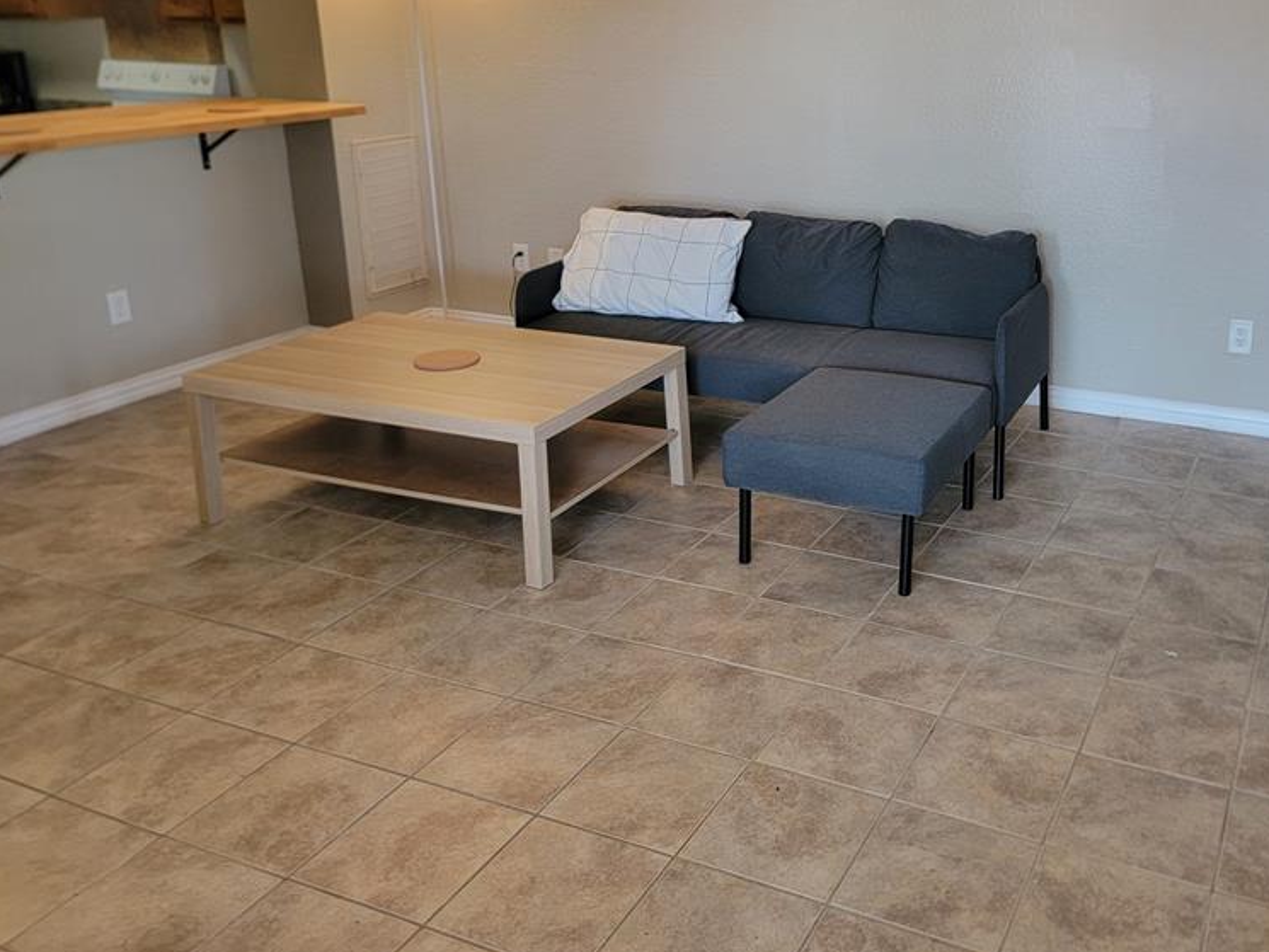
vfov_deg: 42.4
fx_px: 1210
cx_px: 855
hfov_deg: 54.1
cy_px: 324
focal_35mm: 33
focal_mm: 6.7
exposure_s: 1/40
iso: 160
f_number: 1.8
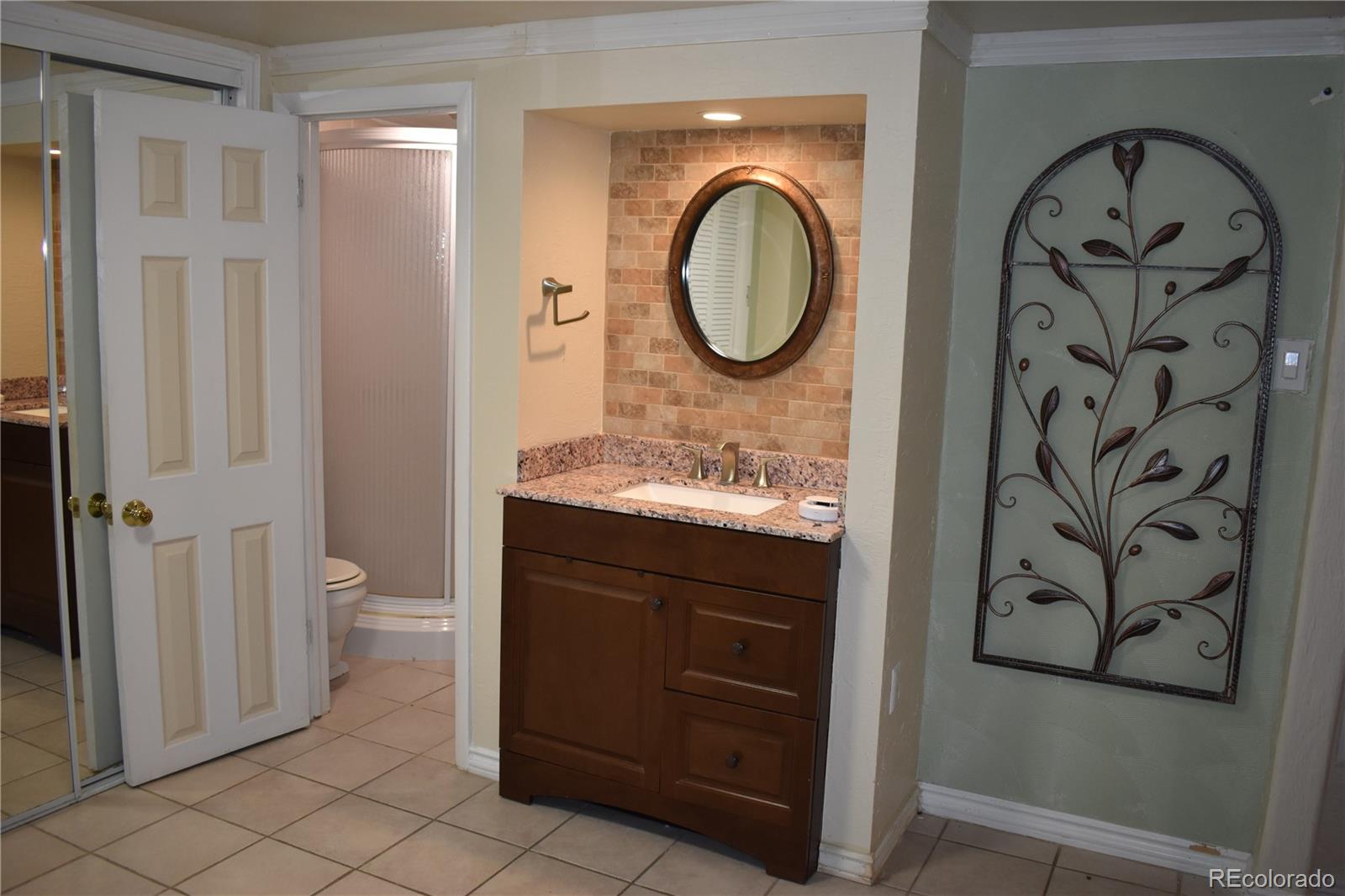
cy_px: 448
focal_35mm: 27
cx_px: 672
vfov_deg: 47.9
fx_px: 1008
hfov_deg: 67.4
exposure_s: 1/160
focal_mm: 18
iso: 800
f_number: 3.5
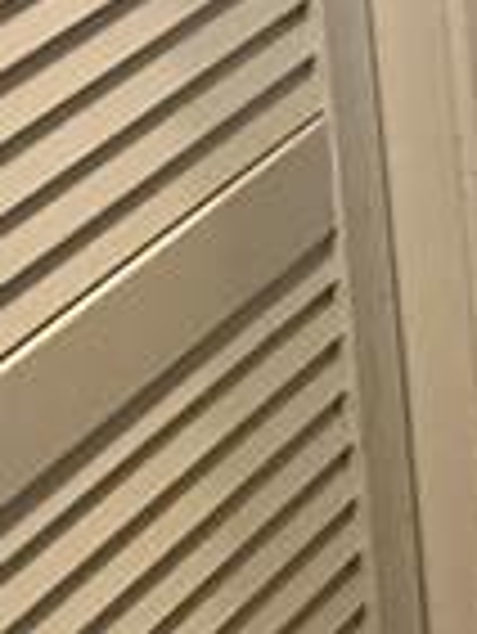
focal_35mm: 152
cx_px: 1260
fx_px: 2788
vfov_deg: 11.4
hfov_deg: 8.6
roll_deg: +0.6
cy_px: -728
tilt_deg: -14.8
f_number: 1.8
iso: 40
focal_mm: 3.99
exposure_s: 1/20
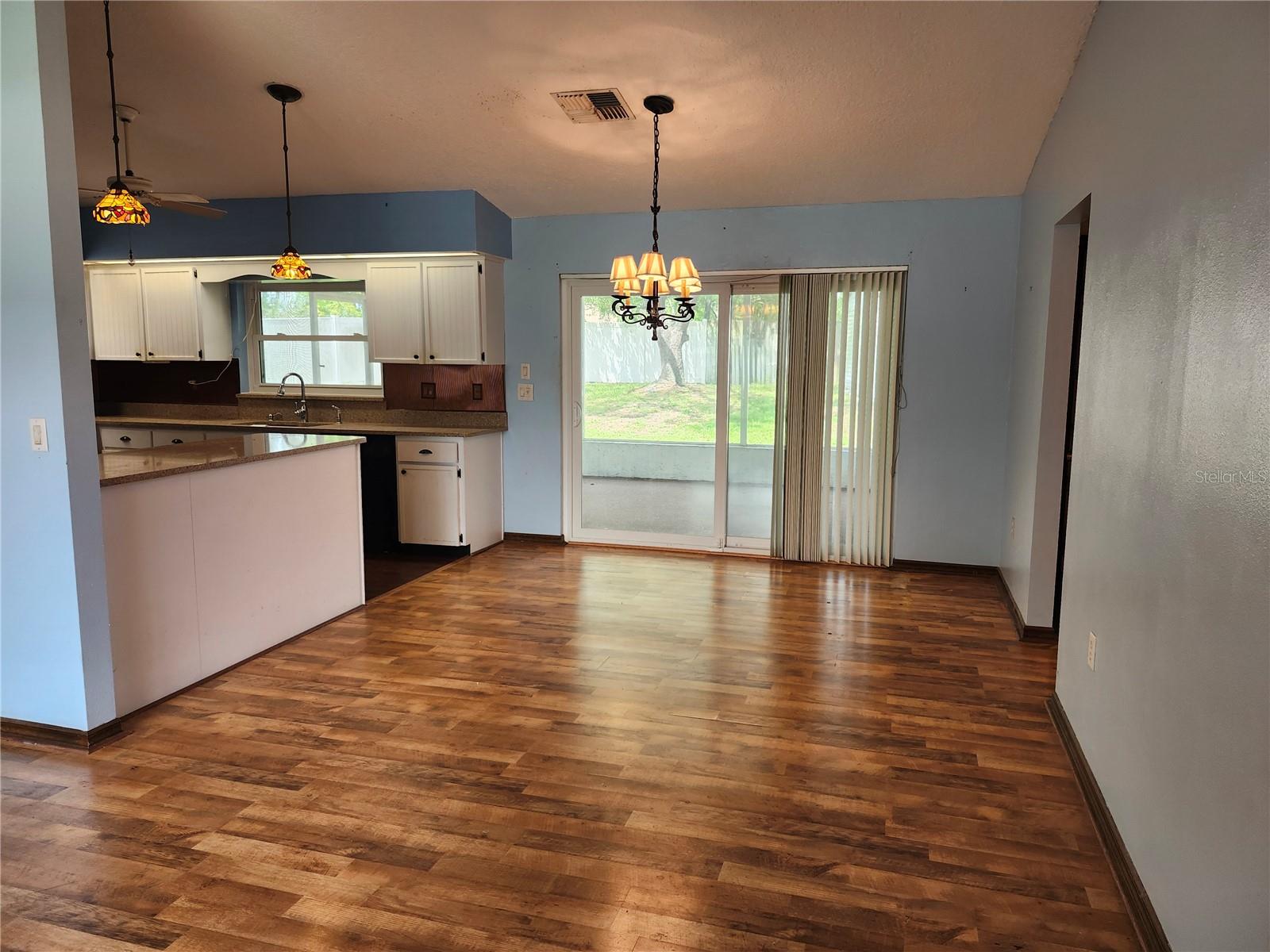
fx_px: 844
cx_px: 635
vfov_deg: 58.9
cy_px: 476
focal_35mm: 23
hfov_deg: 73.9
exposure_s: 1/120
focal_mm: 5.54
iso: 125
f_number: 1.8
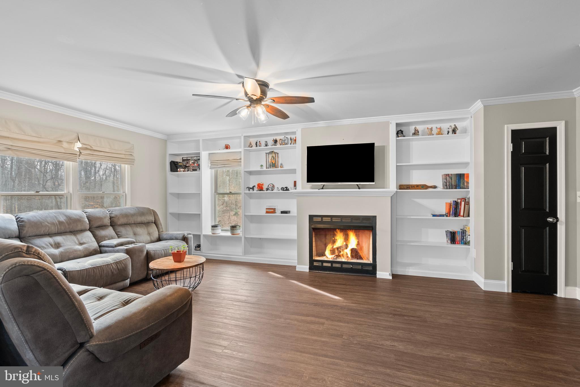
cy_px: 194
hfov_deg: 96.7
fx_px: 258
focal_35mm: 16
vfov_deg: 73.8
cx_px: 290
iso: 800
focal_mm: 16
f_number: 8
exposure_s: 1/2
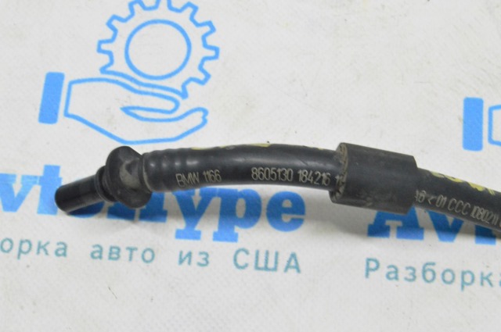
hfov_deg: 24.6
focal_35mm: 82
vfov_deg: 16.5
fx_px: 1147
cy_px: 166
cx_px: 250
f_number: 20
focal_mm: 55
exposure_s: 1/15
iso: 6400
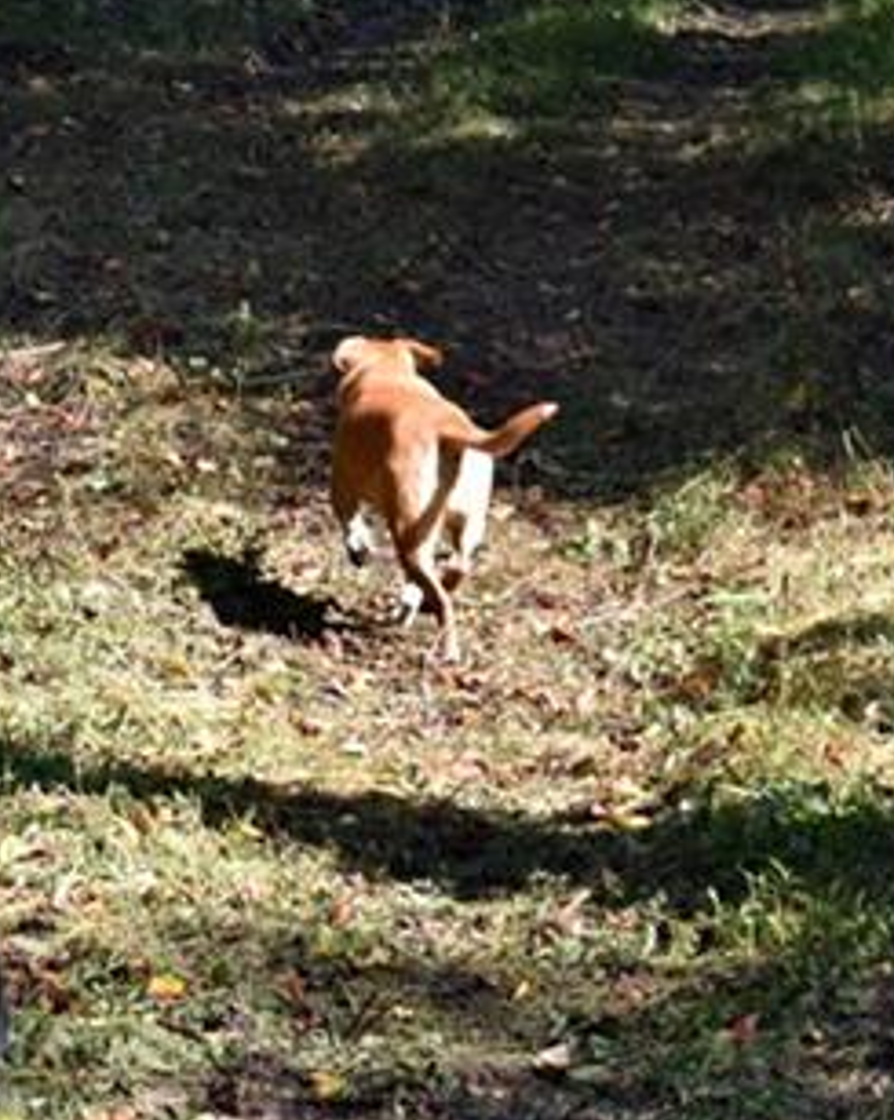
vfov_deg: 10.2
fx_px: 6227
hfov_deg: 8.2
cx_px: 244
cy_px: 99
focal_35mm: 188
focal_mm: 40
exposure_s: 1/200
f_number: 4.8
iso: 360
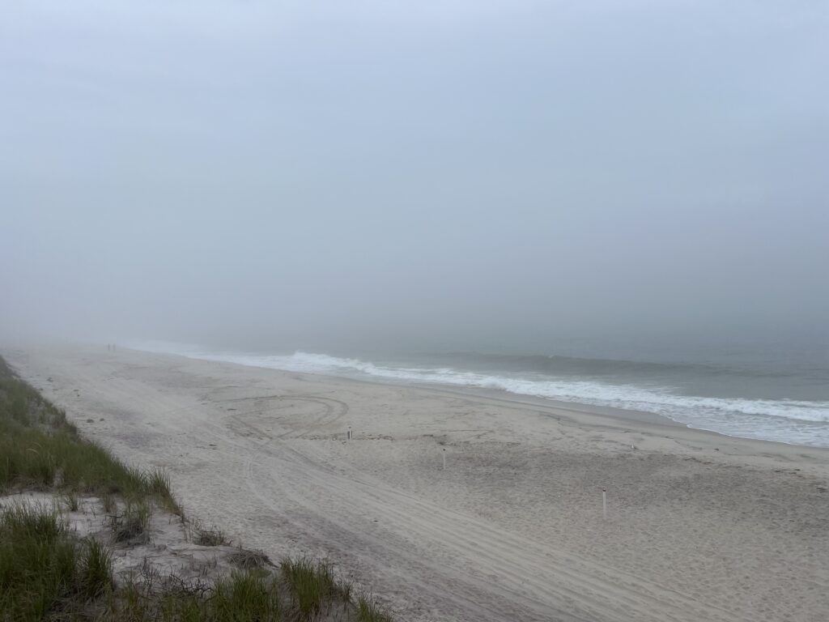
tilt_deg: -0.7
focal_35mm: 26
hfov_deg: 67.3
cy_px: 311
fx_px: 623
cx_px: 414
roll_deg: +2.1
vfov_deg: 53.1
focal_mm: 5.7
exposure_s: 1/4630
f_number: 1.5
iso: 50
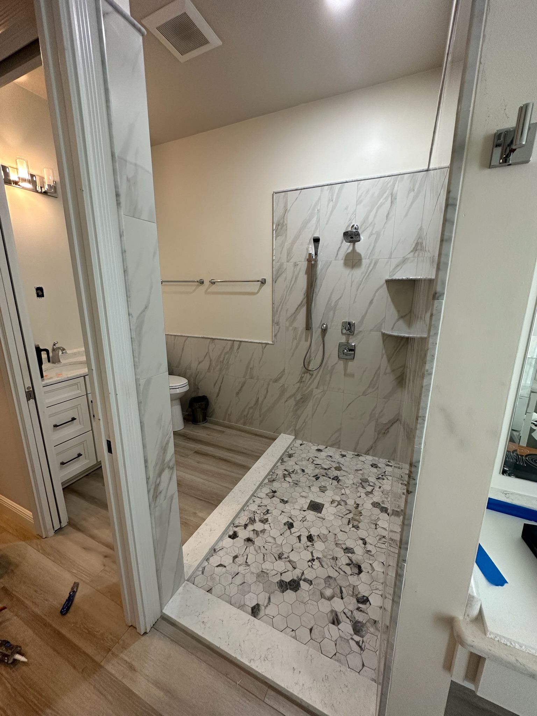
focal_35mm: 14
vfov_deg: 102.1
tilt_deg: -12.9
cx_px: 268
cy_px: 358
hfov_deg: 85.7
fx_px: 290
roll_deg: -0.5
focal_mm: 2.22
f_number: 2.2
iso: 160
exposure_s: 1/60
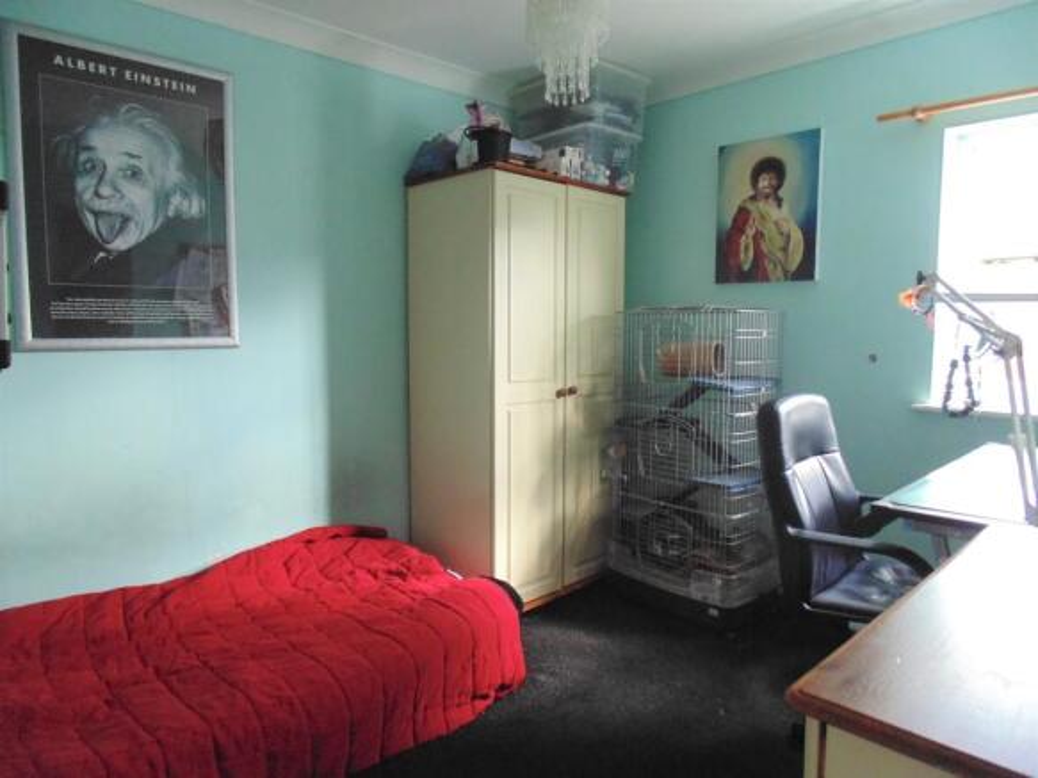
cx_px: 519
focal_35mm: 22
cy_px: 389
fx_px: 660
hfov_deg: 76.4
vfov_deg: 61.1
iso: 320
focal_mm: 4
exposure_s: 1/30
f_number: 3.1
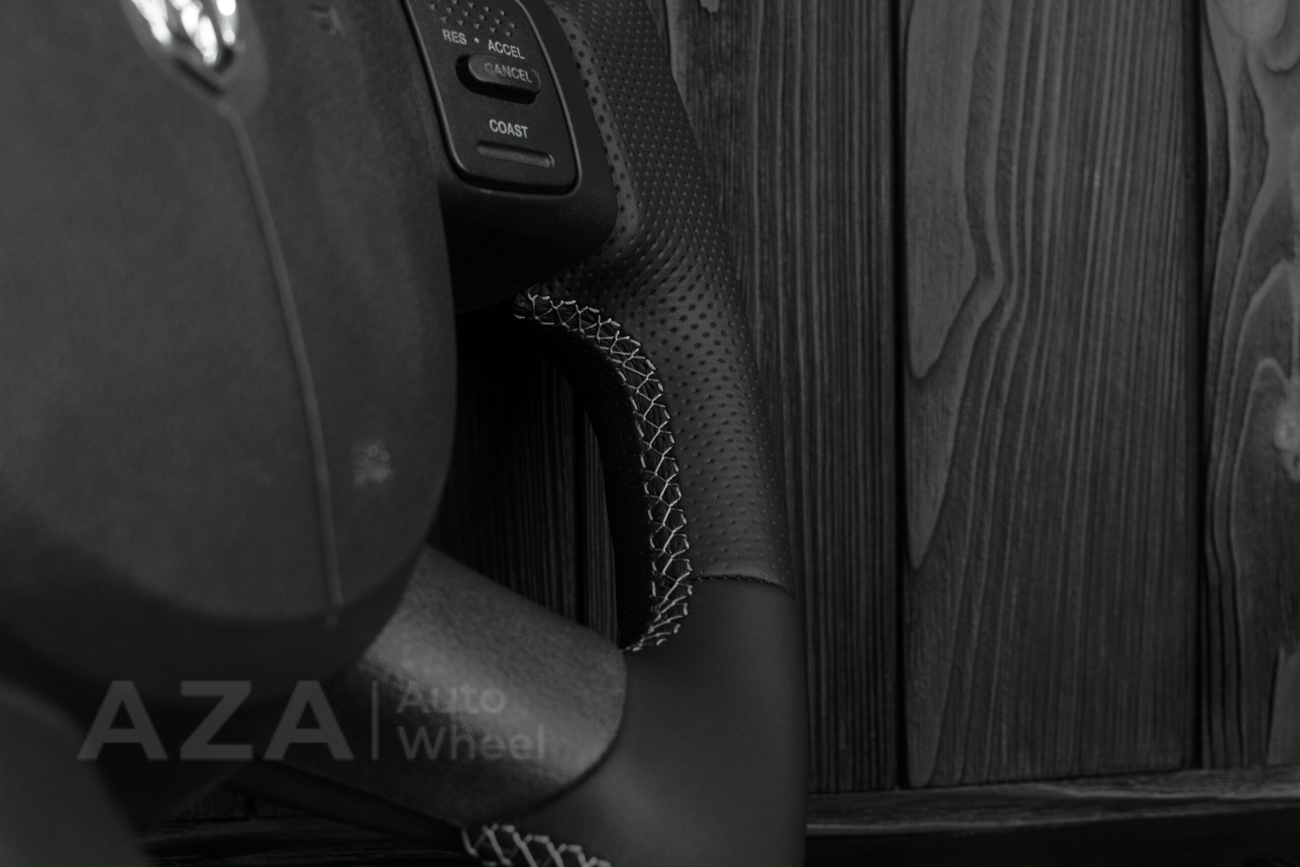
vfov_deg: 25.8
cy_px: 434
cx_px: 650
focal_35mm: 52
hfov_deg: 37.8
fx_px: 1896
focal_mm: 35
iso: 500
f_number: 6.3
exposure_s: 1/125
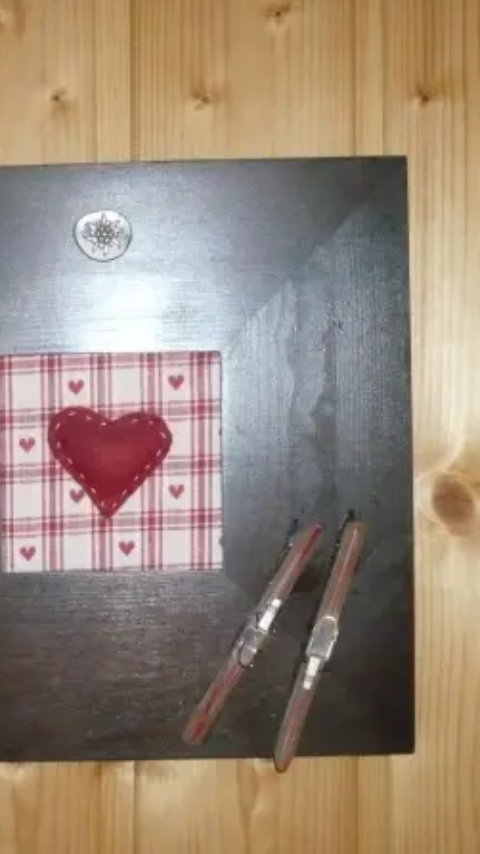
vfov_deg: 31.9
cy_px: 425
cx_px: 71
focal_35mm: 66
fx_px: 1493
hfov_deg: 18.0
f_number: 3.2
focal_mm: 7.5
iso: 800
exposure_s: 1/30
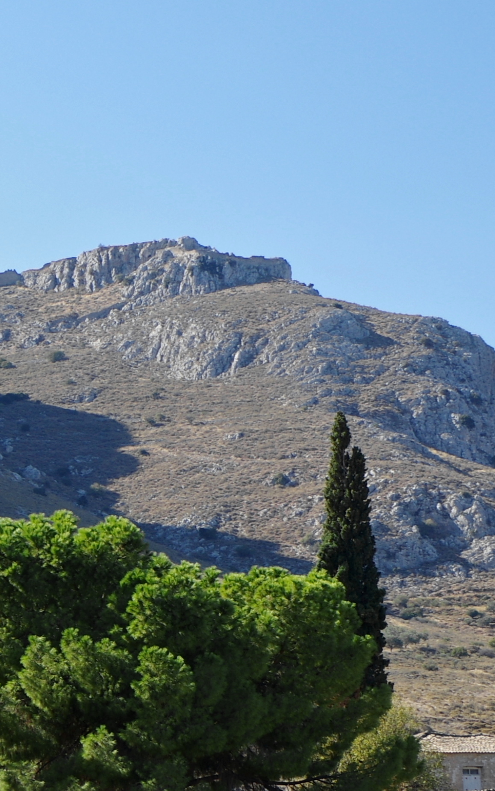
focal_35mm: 129
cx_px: -547
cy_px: 619
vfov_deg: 16.1
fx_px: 2784
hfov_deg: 9.4
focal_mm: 26
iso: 100
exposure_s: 1/100
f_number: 10
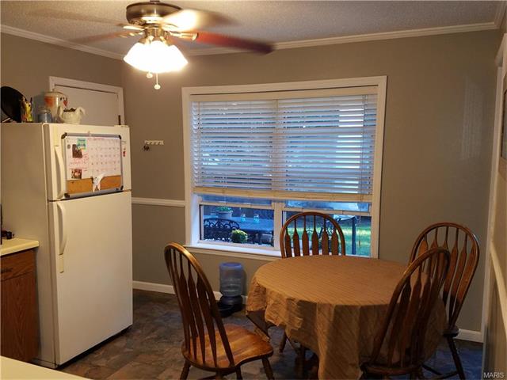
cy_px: 190
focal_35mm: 26
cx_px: 254
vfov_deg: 53.1
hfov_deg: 67.3
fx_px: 381
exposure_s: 1/40
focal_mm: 4.2
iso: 100
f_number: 1.7
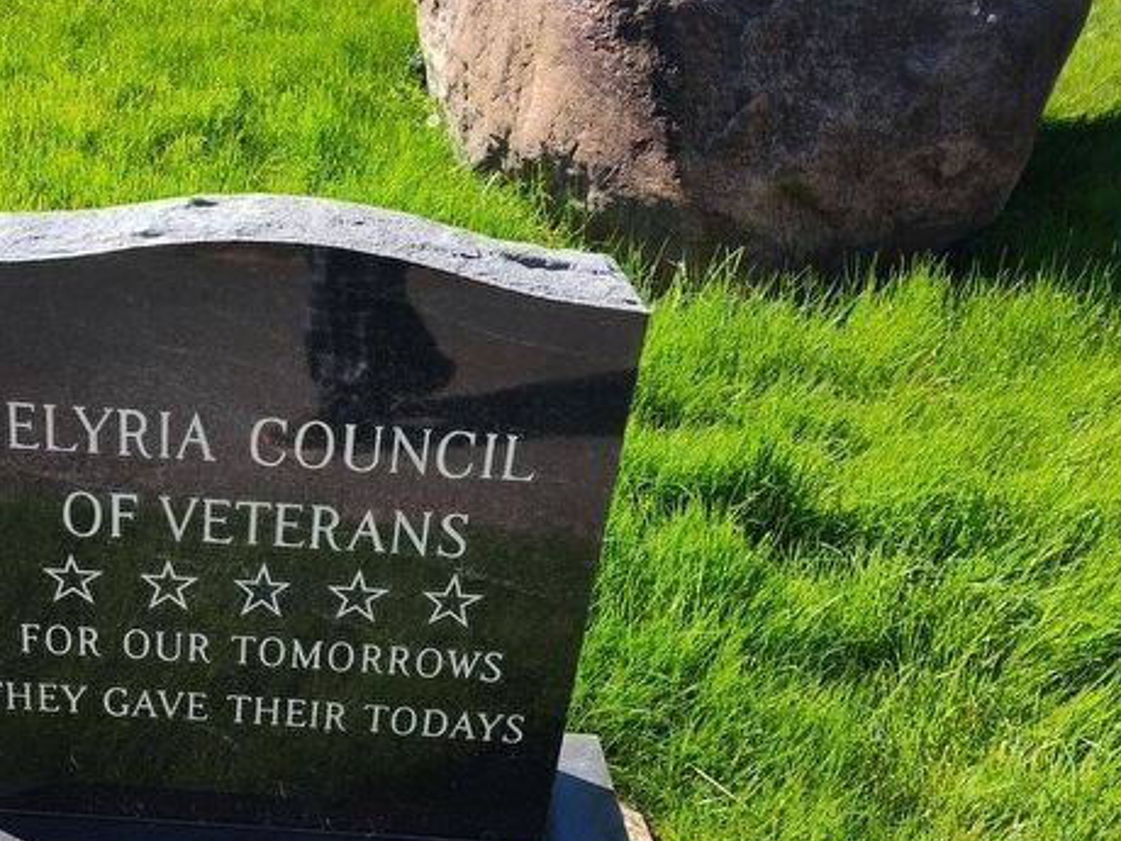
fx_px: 1295
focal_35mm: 40
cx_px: 273
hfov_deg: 45.1
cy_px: 551
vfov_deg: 35.7
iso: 100
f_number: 1.8
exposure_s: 1/577
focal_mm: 5.56
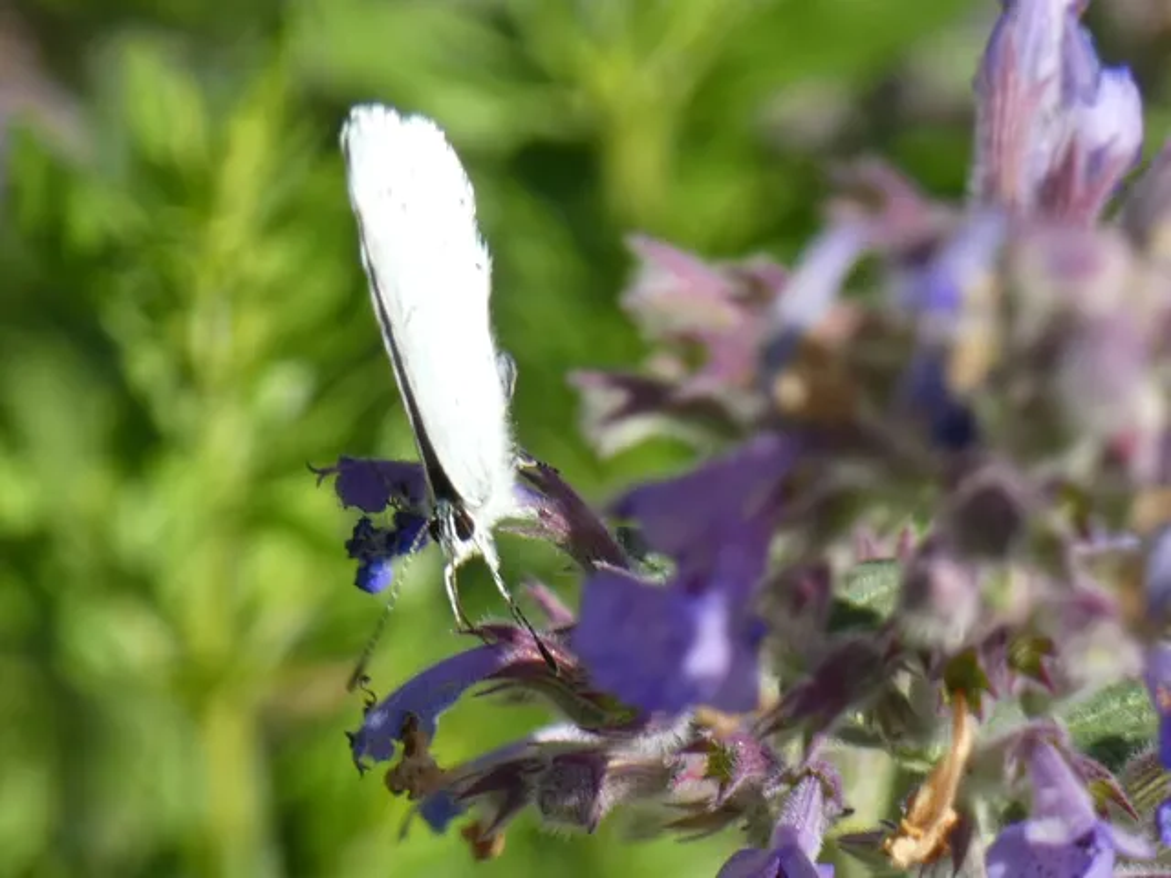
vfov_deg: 3.1
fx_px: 16373
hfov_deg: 4.1
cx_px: 586
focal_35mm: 484
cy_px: 439
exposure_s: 1/100
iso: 80
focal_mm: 86.7
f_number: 5.6
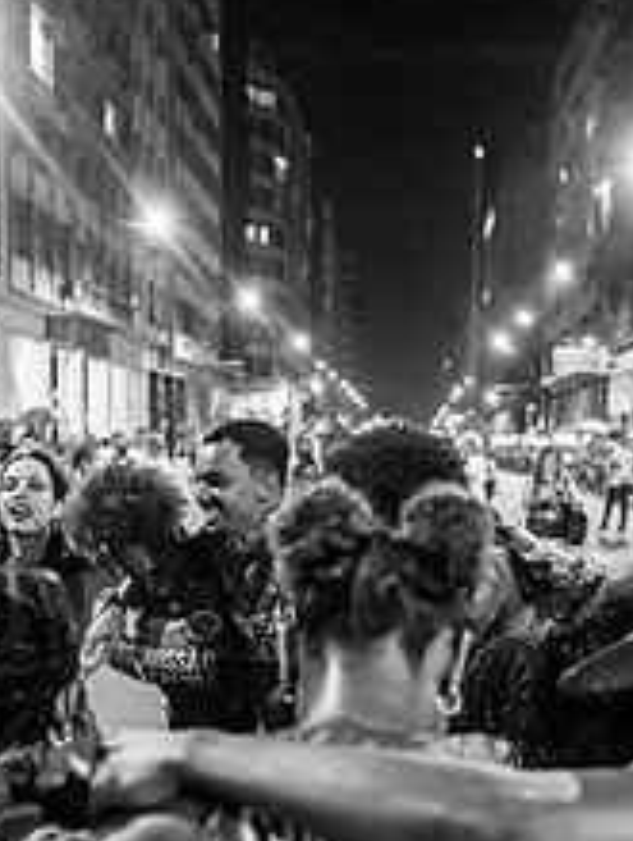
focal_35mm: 61
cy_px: 685
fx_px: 1483
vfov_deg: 30.8
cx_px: 226
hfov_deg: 24.0
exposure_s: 1/200
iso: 2500
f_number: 2
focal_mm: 24
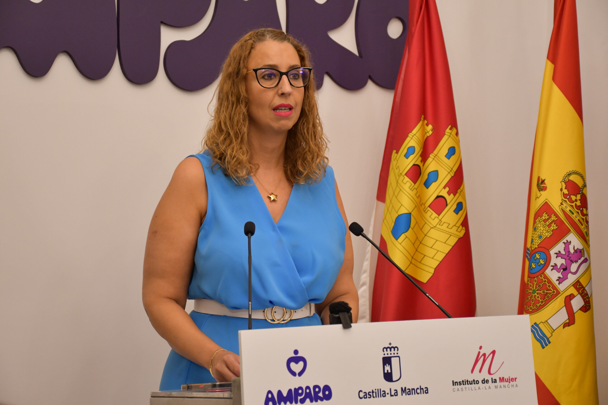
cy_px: 202
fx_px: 1520
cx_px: 304
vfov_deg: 15.2
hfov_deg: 22.6
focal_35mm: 90
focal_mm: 60
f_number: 5
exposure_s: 1/125
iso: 1800
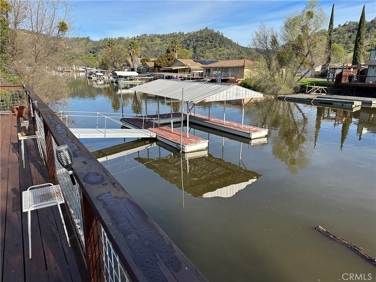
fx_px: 261
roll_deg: +0.1
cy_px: 141
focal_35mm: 24
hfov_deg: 71.6
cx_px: 188
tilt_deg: -15.8
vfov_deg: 56.8
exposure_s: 1/2299
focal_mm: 6.86
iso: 80
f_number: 1.78
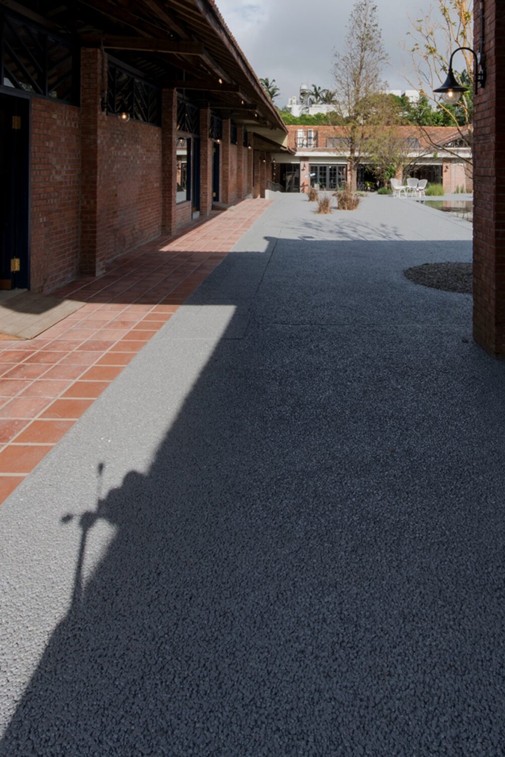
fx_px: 505
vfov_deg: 67.4
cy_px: 161
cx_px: 310
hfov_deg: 52.7
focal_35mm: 24
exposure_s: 1/40
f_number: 18
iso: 50
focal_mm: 14
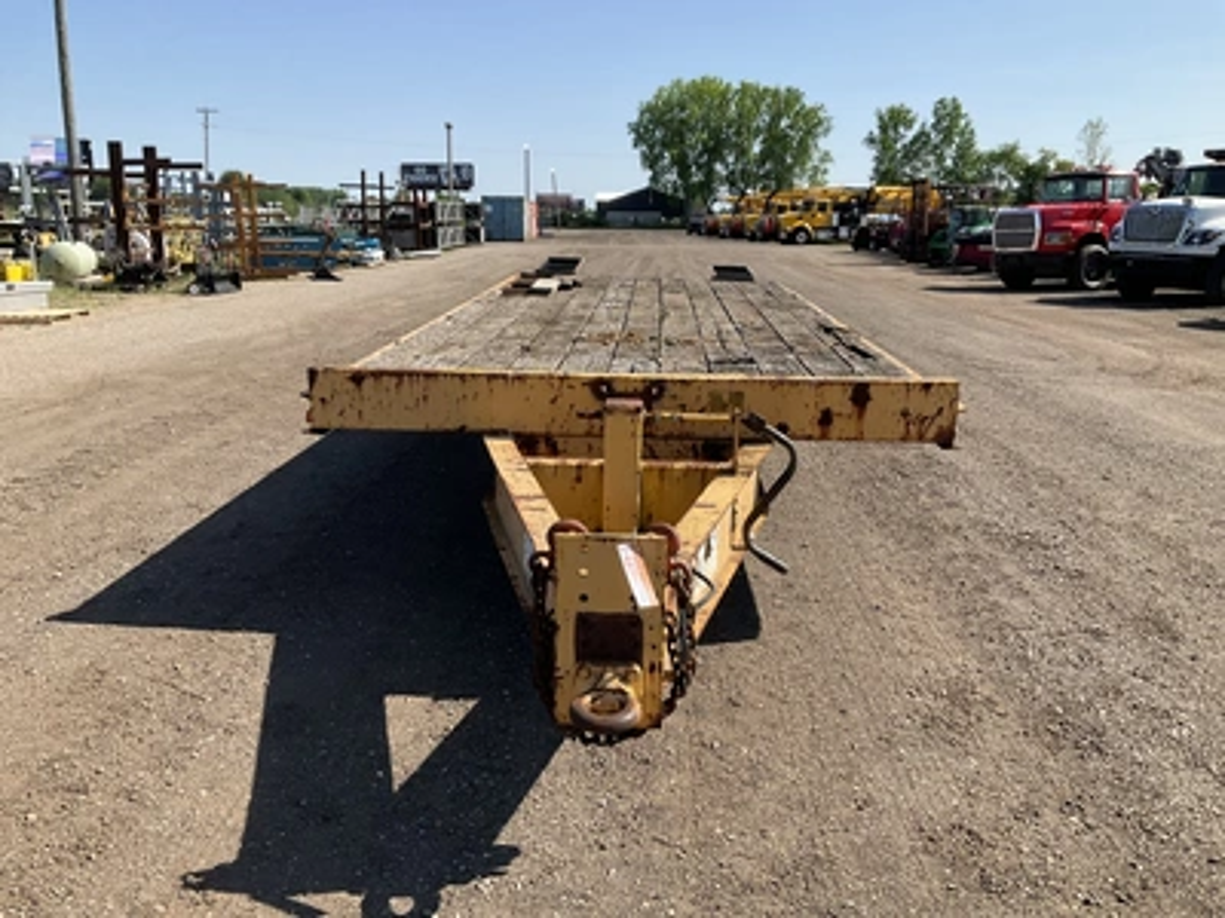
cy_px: 459
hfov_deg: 61.7
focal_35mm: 29
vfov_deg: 48.2
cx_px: 612
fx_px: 1026
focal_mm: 3
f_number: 1.8
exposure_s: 1/1451
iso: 25
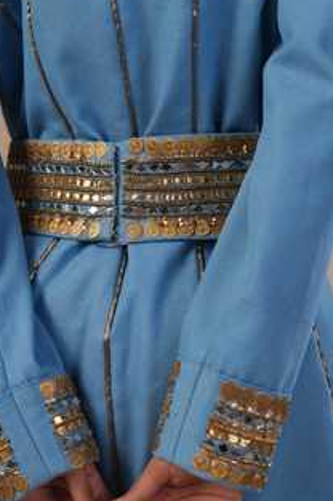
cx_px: 115
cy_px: 295
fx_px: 1168
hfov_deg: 16.2
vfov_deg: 24.2
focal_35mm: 84
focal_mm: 50
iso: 125
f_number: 2.8
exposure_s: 1/125
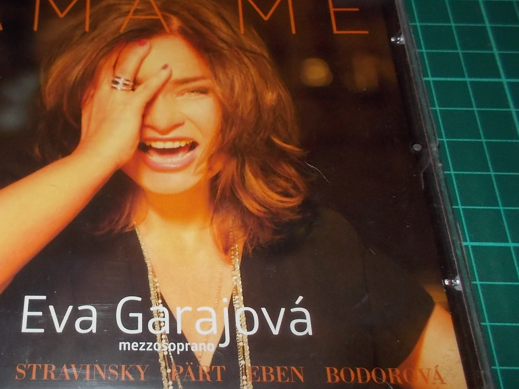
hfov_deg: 42.6
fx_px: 645
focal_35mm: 43
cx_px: 136
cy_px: 200
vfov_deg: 33.6
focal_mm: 4.1
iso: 200
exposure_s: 1/30
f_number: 3.3
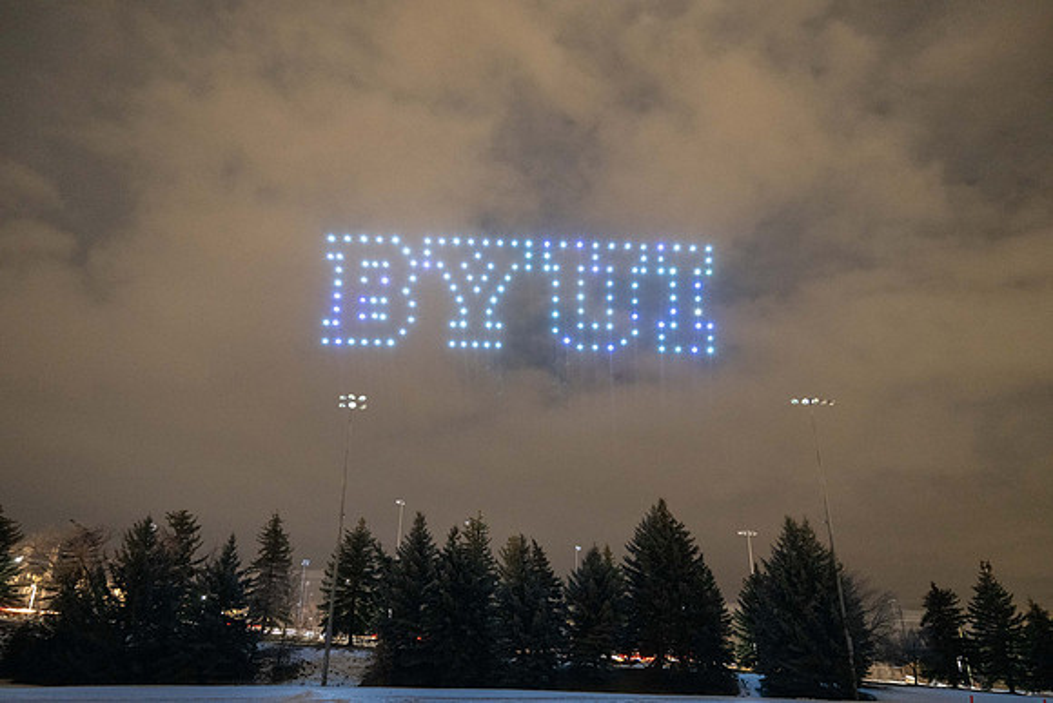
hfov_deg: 68.4
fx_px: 775
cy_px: 352
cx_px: 526
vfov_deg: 48.8
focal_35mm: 26
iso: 6400
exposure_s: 1/1.67
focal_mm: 26.5
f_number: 4
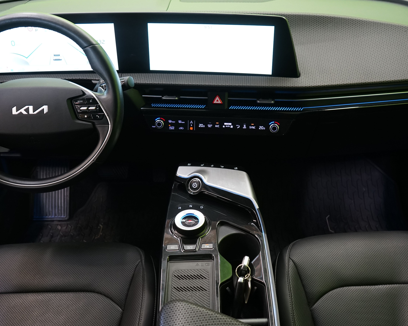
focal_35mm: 38
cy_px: 167
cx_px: 209
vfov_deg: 39.2
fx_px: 459
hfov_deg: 47.9
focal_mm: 29
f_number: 5
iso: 1250
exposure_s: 1/20
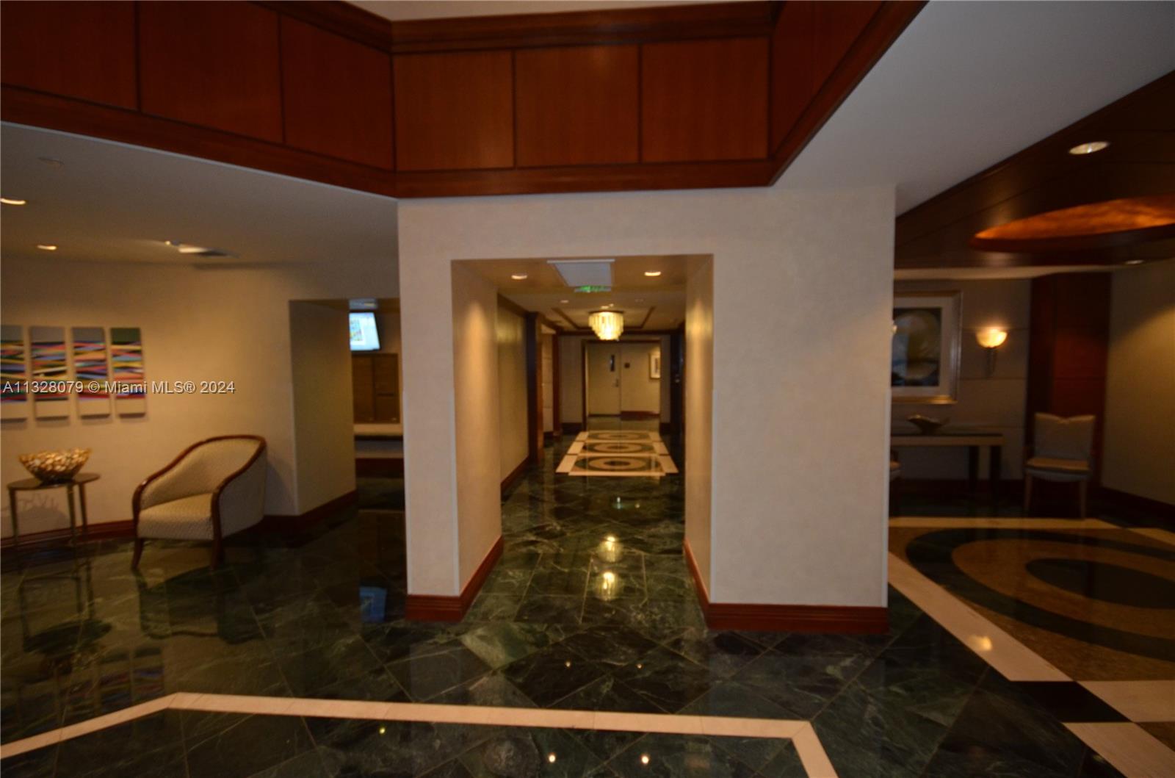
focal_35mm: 15
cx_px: 588
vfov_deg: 77.0
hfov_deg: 100.5
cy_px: 389
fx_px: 488
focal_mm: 10
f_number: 4
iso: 800
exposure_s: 1/60
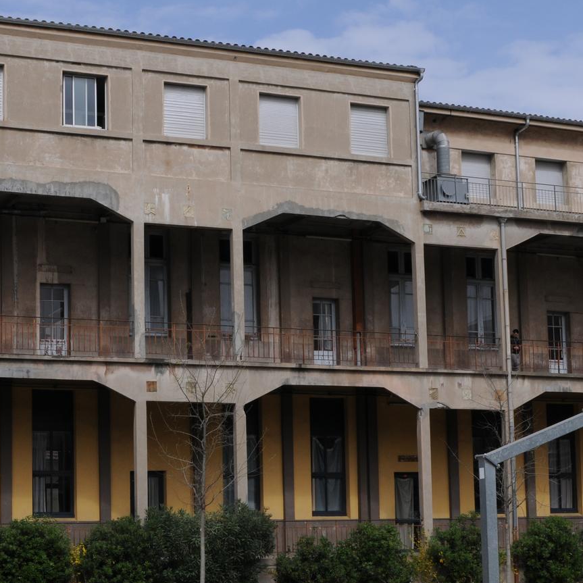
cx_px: 173
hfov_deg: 25.2
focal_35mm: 68
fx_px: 1296
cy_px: 385
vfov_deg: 25.2
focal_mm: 24
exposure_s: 1/400
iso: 250
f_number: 10
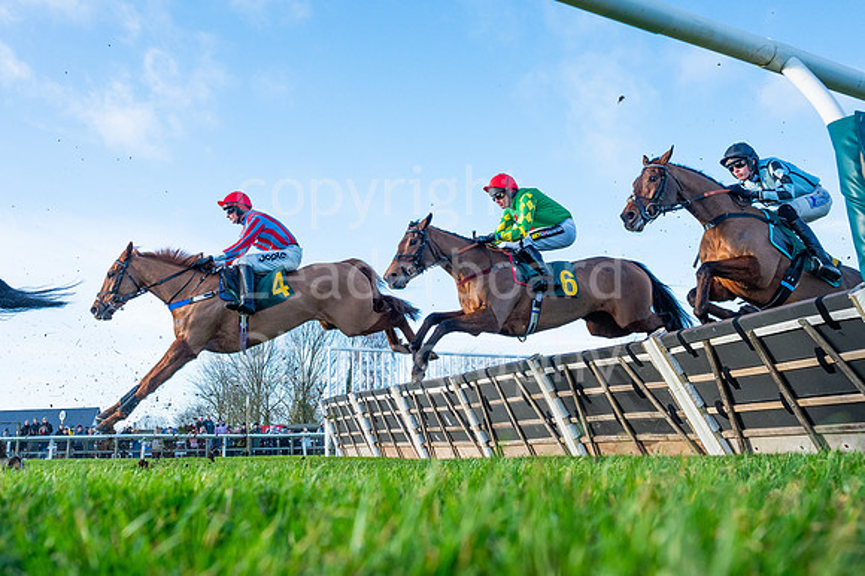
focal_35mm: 35
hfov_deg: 54.1
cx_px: 422
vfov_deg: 37.2
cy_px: 197
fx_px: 847
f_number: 5
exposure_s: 1/3200
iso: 800
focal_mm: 24
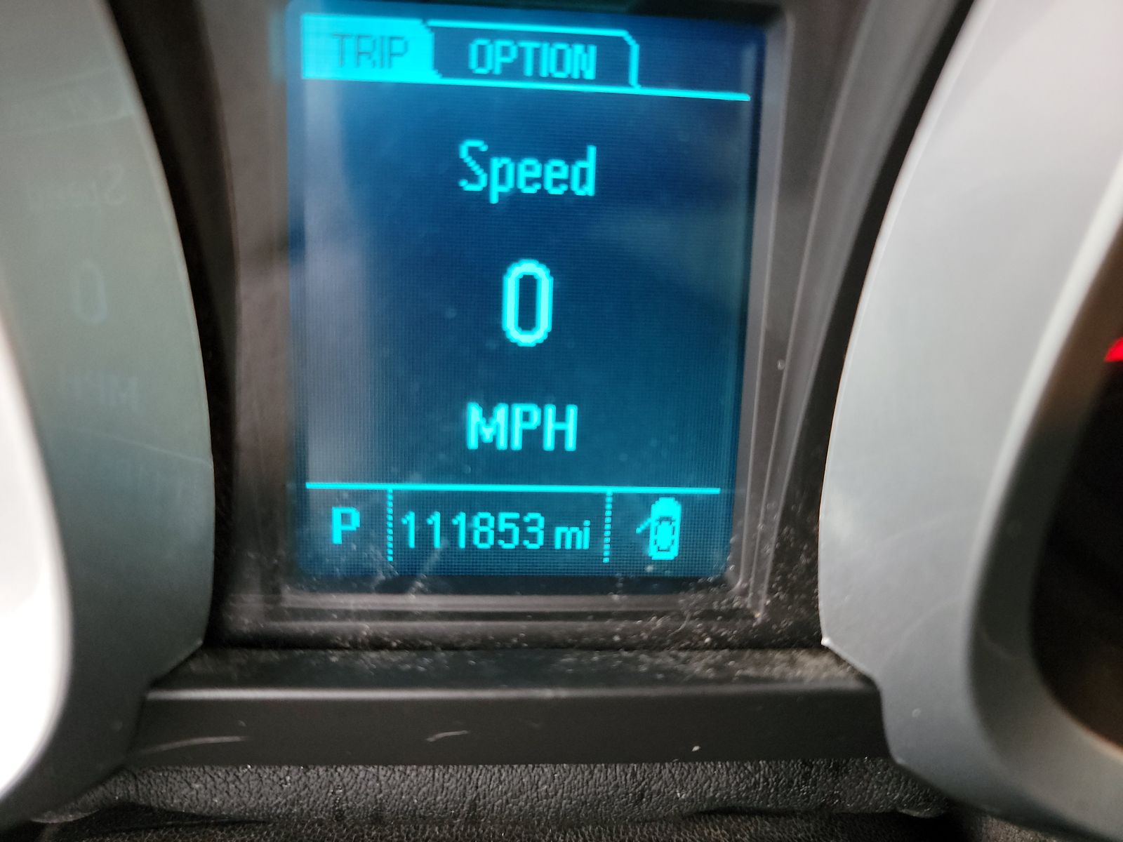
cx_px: 562
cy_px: 421
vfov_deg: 56.8
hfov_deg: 71.6
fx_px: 779
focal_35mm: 24
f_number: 1.8
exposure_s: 1/14
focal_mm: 6.7
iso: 1076
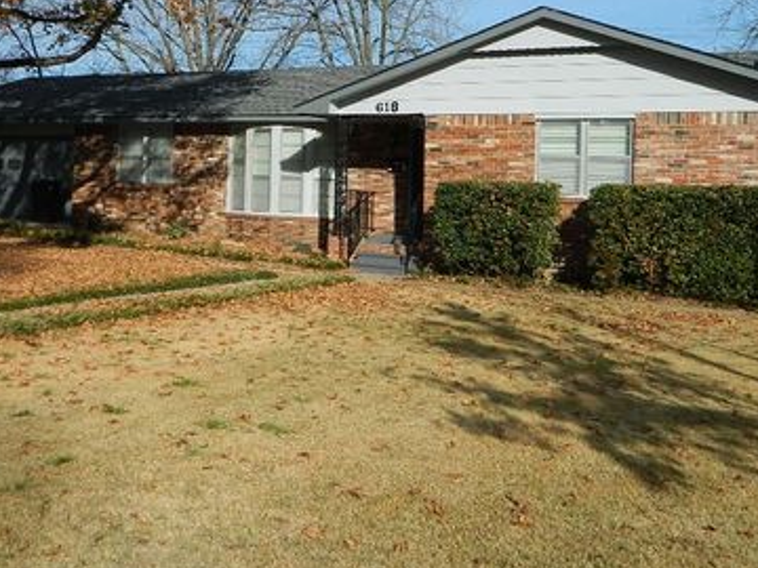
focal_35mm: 43
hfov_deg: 43.8
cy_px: 182
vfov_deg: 33.3
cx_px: 347
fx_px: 942
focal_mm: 5.6
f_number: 9.1
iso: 80
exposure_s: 1/200
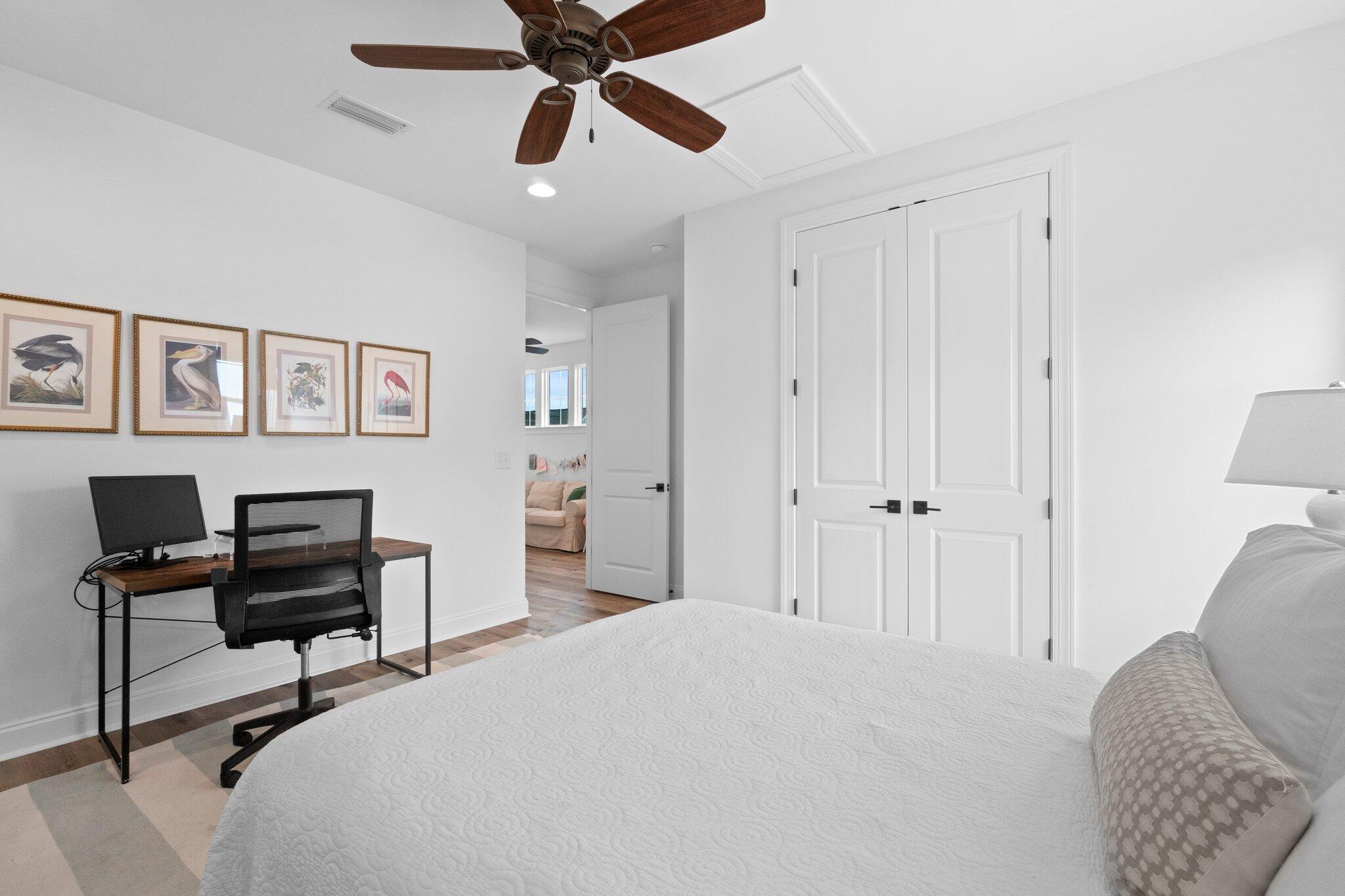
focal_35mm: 15
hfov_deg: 100.4
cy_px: 448
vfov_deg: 77.3
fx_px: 560
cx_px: 672
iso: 400
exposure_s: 1/6
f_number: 8
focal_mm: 10
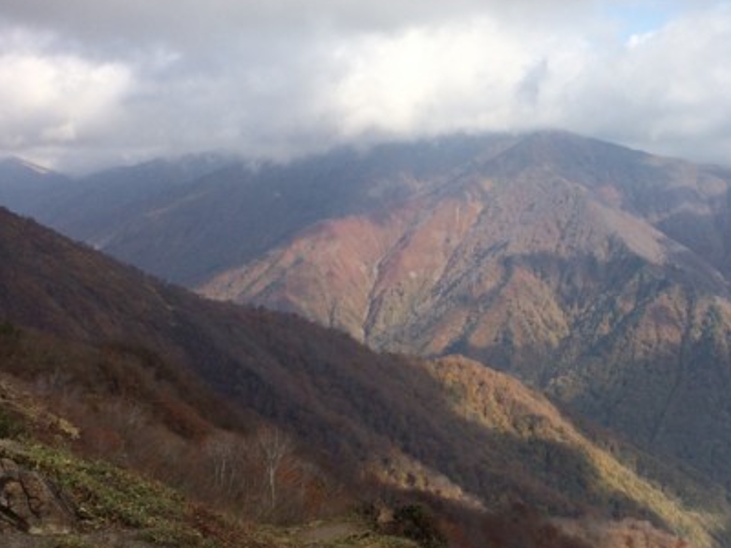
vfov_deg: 25.1
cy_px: 172
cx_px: 609
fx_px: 1225
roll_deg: -0.8
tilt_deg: -0.6
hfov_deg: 32.1
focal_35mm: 58
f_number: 2.2
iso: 32
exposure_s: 1/1866
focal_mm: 4.15
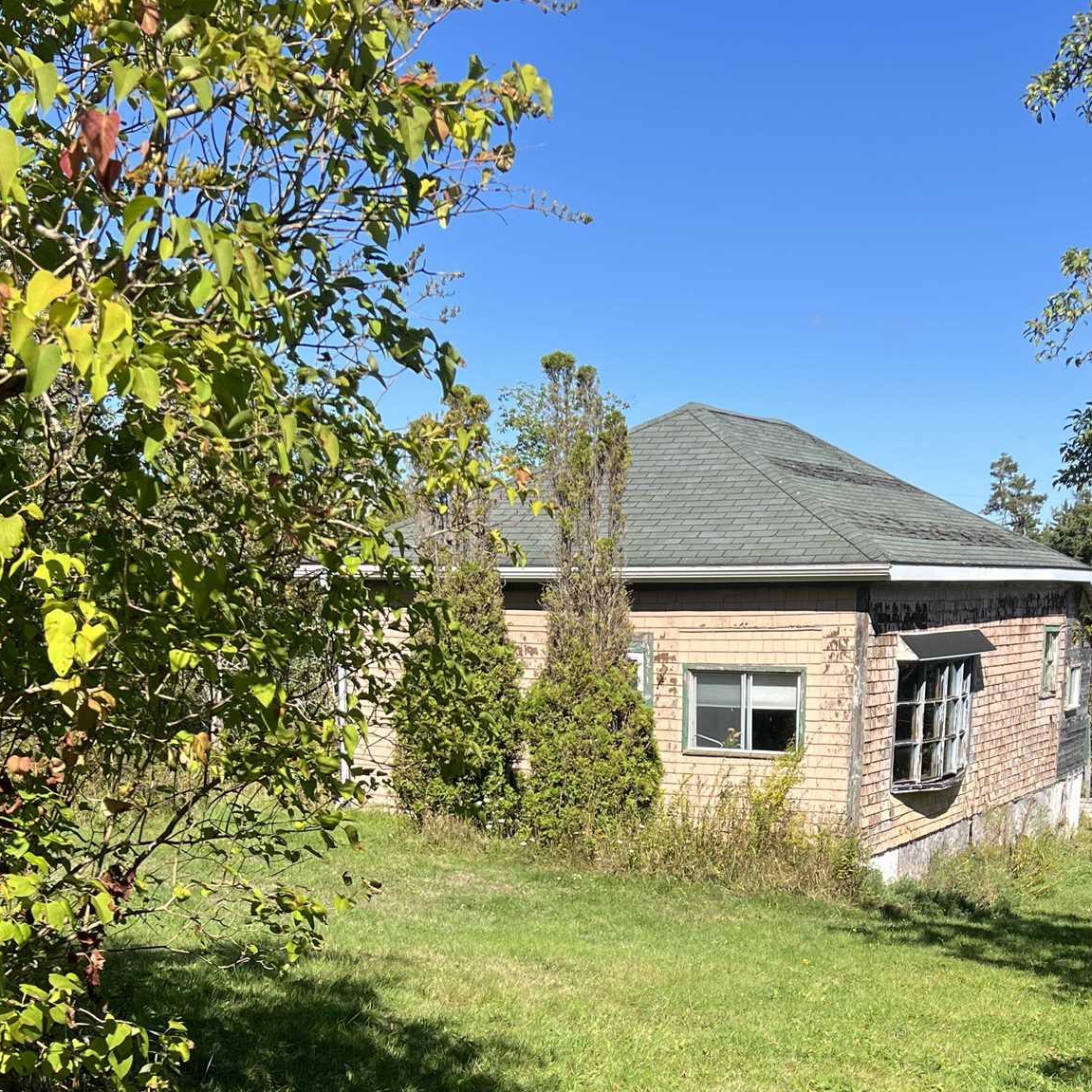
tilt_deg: -12.8
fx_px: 1642
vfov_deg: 34.8
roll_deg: -0.3
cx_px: 672
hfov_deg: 36.6
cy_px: 971
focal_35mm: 46
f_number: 1.5
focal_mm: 5.7
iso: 50
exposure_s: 1/2762
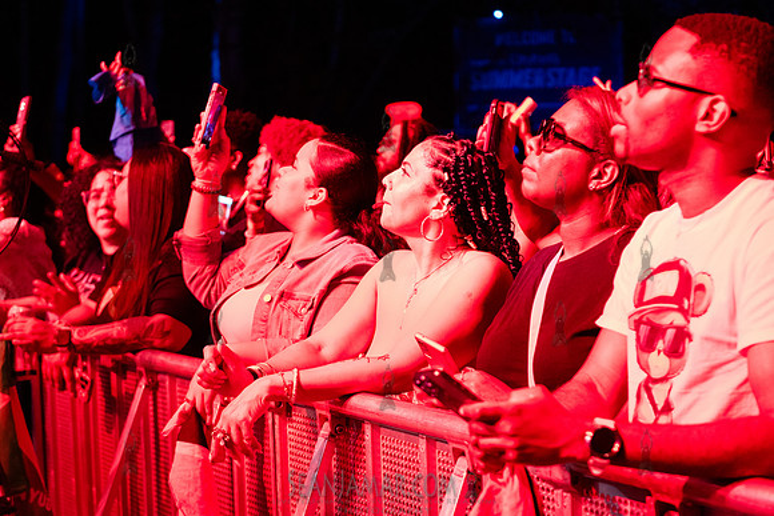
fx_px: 1505
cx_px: 387
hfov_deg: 28.8
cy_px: 258
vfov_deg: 19.5
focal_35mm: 70
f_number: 4
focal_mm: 70
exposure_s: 1/200
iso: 6400
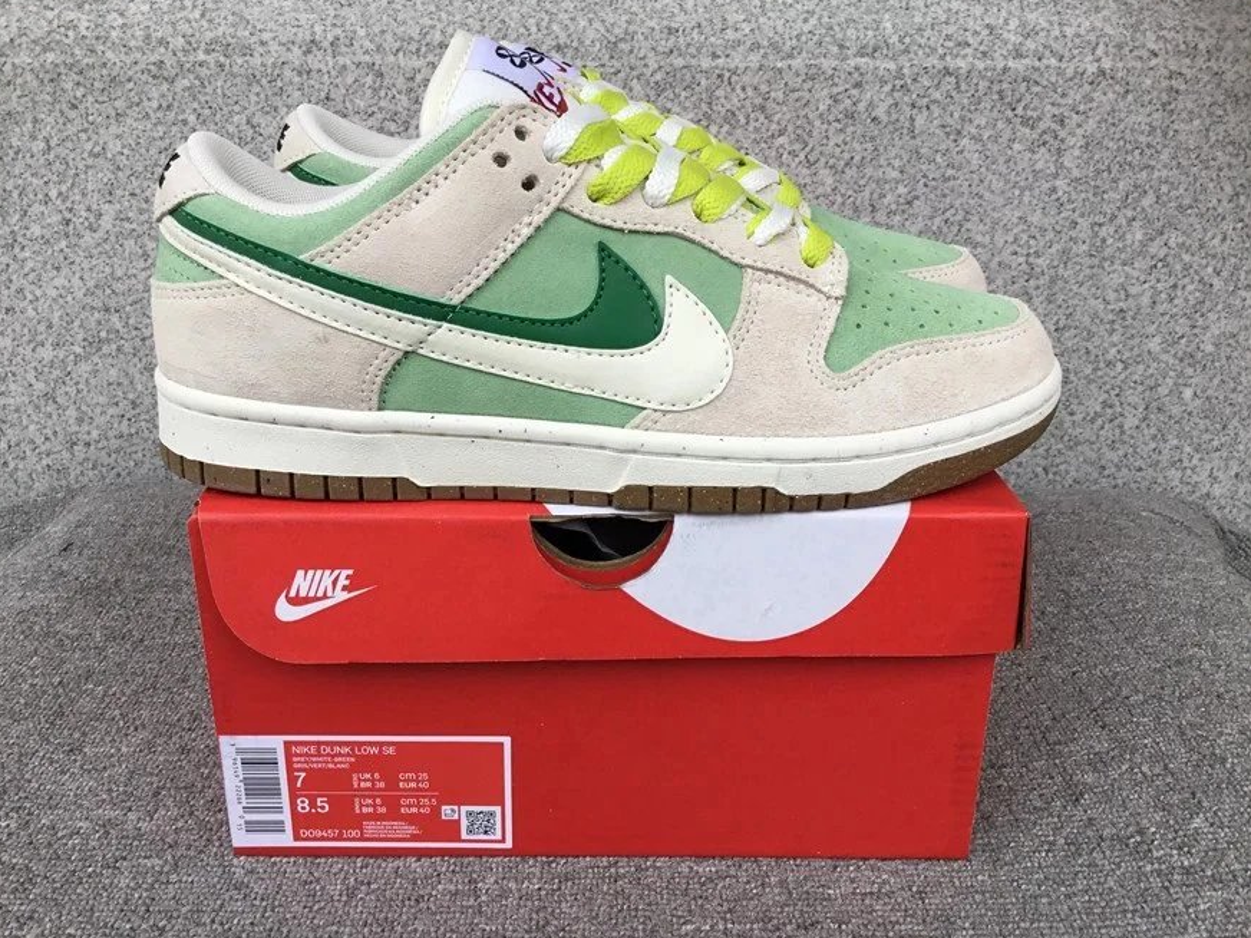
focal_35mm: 32
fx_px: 1156
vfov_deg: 44.2
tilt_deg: -20.2
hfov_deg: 56.8
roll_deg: +0.0
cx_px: 607
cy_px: 467
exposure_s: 1/100
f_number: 2.4
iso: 32
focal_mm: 3.3
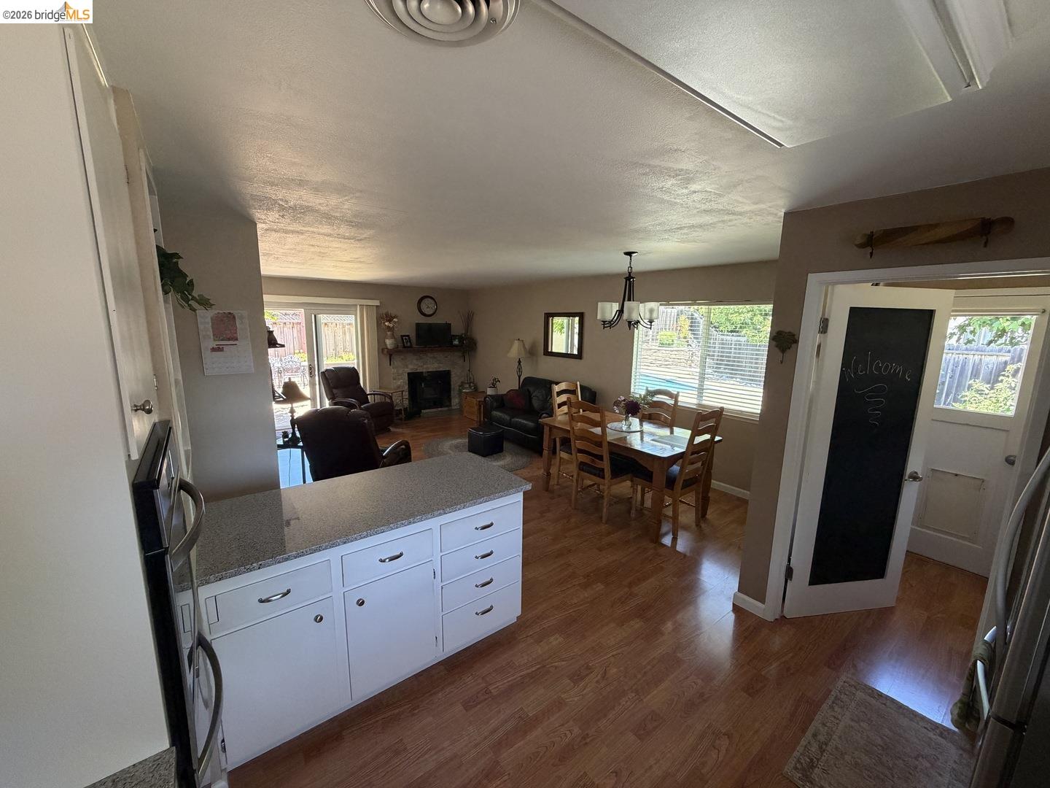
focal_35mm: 14
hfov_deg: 102.1
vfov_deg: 85.7
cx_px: 525
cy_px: 394
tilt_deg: -9.7
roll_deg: -0.5
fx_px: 425
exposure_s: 1/89
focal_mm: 2.22
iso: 320
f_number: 2.2
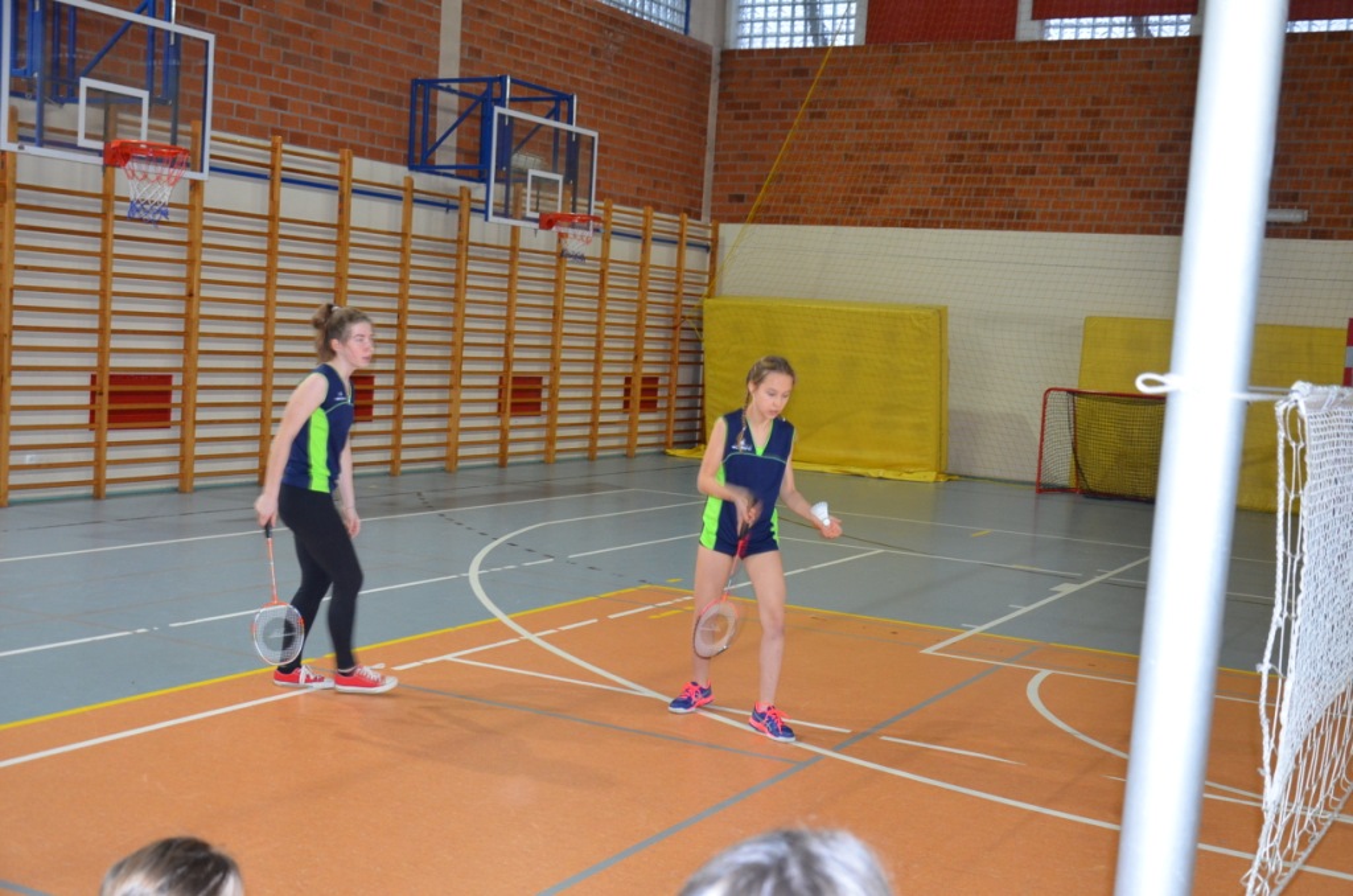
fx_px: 1575
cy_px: 448
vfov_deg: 31.7
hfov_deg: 46.5
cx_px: 676
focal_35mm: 42
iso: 1250
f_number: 4
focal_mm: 28
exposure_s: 1/60
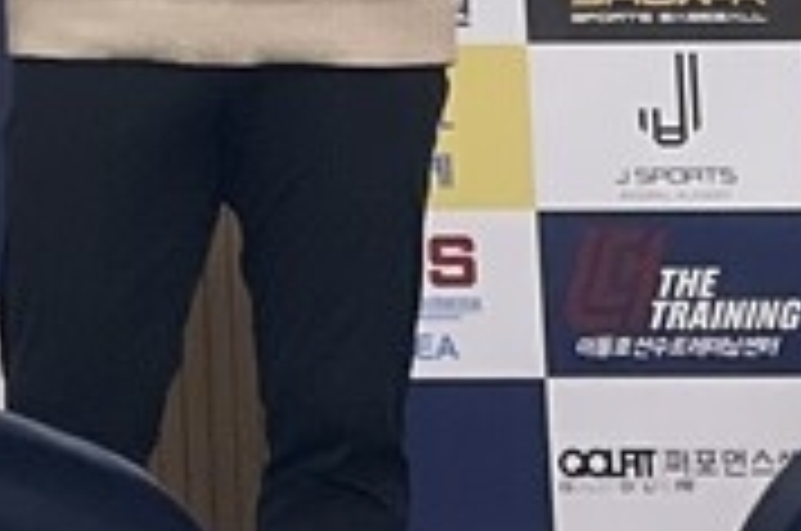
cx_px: -1116
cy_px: -677
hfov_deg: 7.1
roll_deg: +0.8
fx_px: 6086
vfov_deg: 4.9
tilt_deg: +3.0
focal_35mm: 274
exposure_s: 1/120
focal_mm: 6
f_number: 2
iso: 160
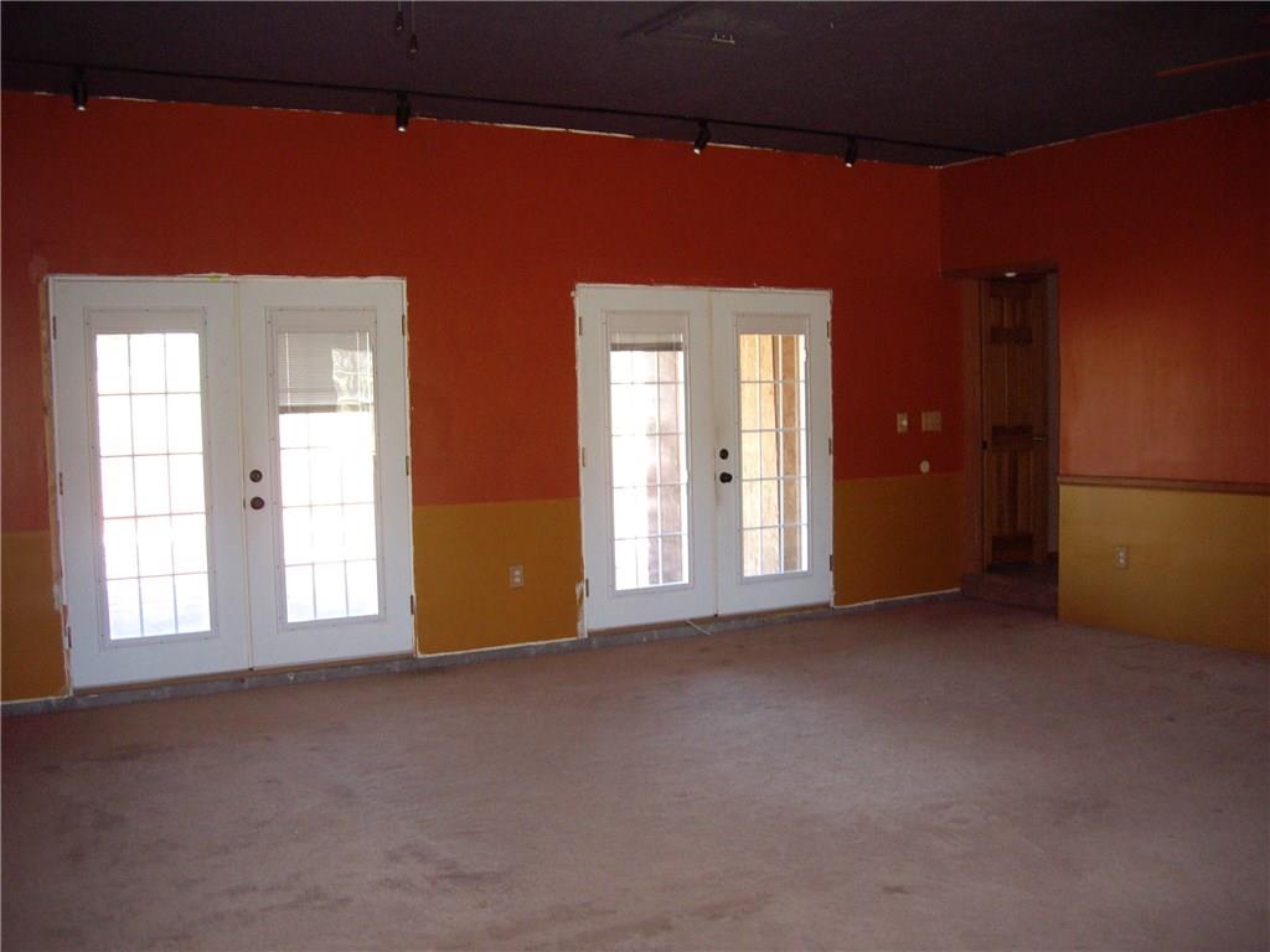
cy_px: 476
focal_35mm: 38
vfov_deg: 37.7
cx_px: 635
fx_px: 1394
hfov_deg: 49.0
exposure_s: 1/40
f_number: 2.7
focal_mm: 6.2
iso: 200
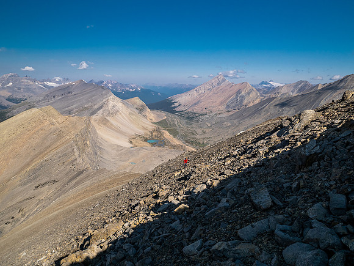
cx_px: 177
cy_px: 133
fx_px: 245
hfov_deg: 71.6
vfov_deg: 56.8
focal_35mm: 24
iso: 200
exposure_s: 1/320
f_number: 8
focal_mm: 12
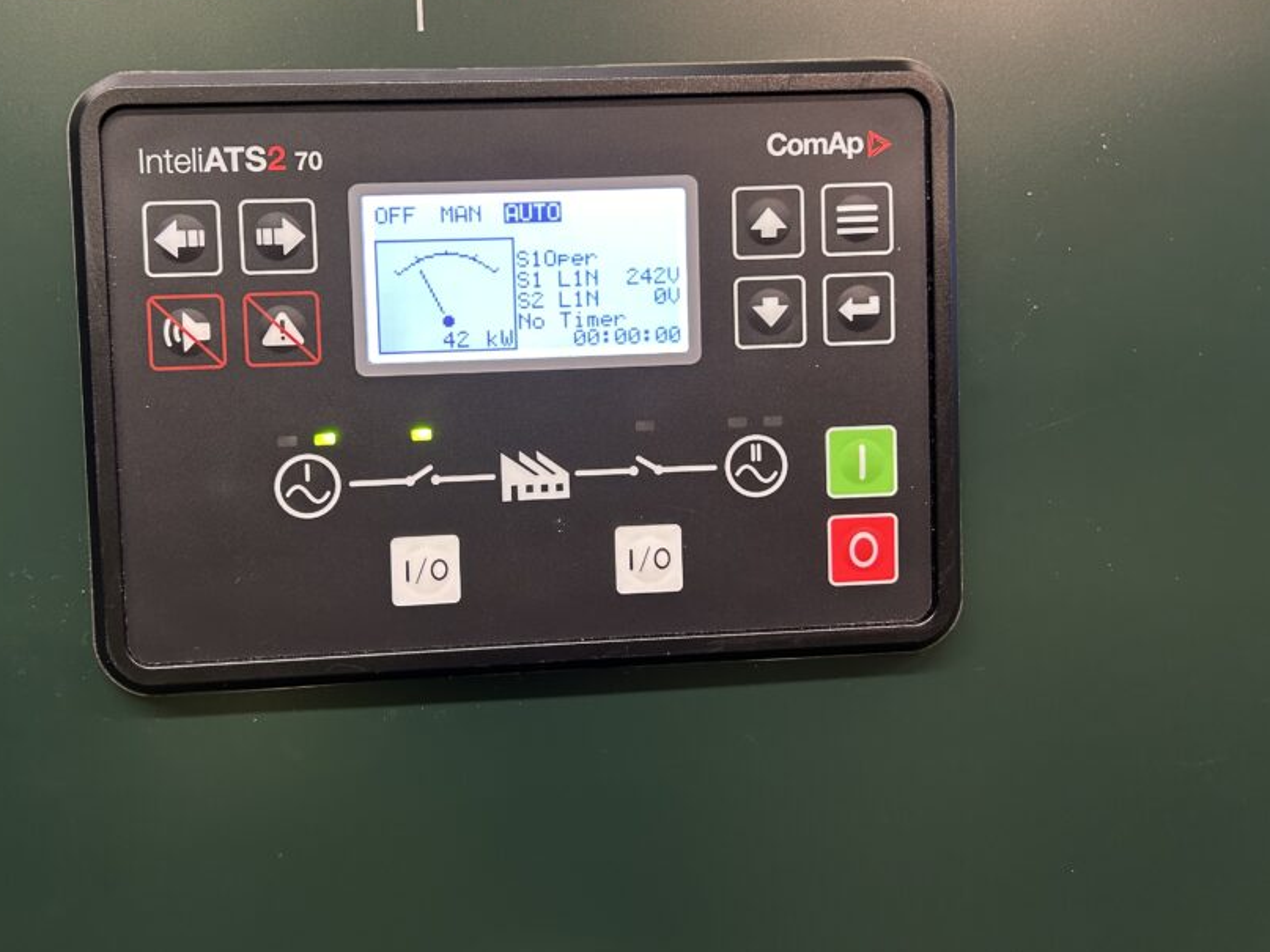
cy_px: 357
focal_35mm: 33
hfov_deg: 55.1
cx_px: 532
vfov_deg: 42.6
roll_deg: +2.5
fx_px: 1211
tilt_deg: -1.3
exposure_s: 1/50
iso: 200
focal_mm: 5.7
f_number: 1.5
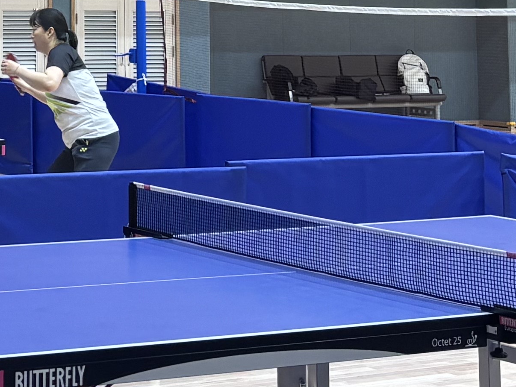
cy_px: -231
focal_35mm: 123
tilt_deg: +5.5
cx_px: -10
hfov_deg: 15.7
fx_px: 1834
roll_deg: -0.4
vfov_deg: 11.5
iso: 80
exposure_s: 1/60
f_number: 1.6
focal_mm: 5.96
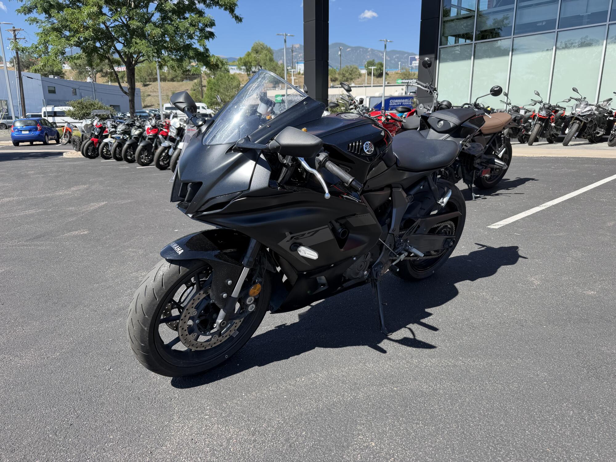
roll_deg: +0.3
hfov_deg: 71.6
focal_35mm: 24
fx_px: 427
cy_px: 231
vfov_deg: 56.8
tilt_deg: -14.2
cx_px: 308
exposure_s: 1/1653
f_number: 1.78
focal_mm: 6.76
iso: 80
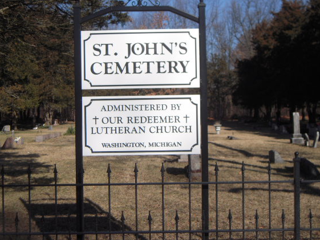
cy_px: 104
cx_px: 152
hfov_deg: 33.8
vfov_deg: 25.6
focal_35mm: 57
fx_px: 527
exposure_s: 1/400
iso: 100
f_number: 7
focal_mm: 8.9
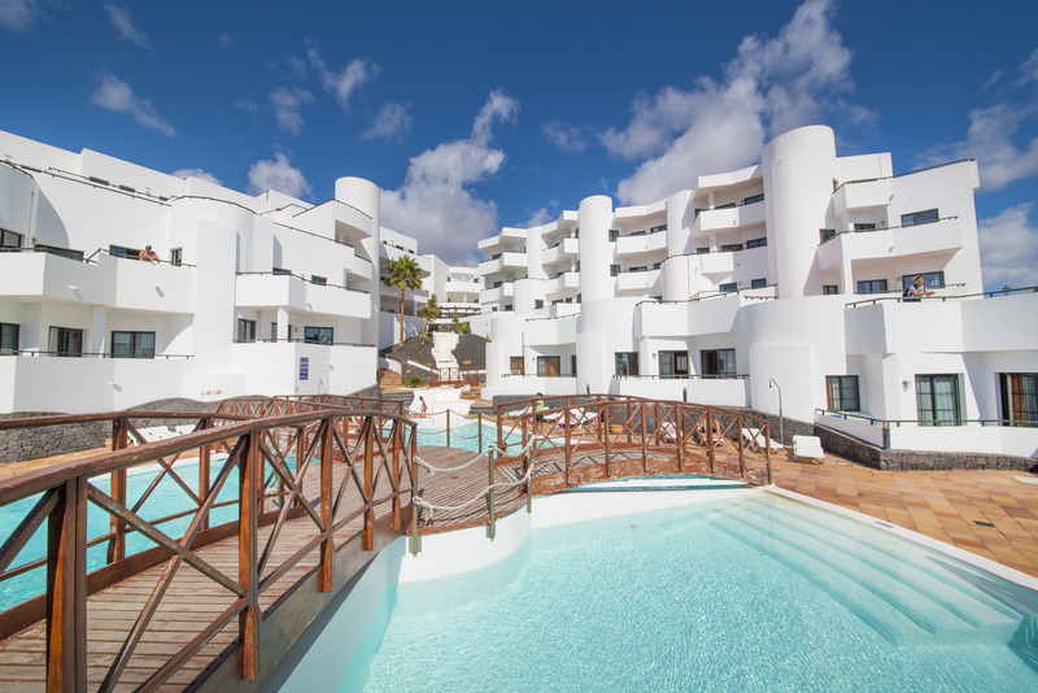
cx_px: 519
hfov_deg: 112.6
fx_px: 346
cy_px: 346
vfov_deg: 90.1
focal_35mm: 12
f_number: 13
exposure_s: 1/640
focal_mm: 12
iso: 200
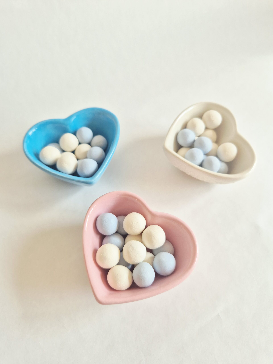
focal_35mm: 23
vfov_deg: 73.9
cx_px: 136
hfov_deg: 58.9
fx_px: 242
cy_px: 182
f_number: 1.8
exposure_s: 1/180
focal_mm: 5.4
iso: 64
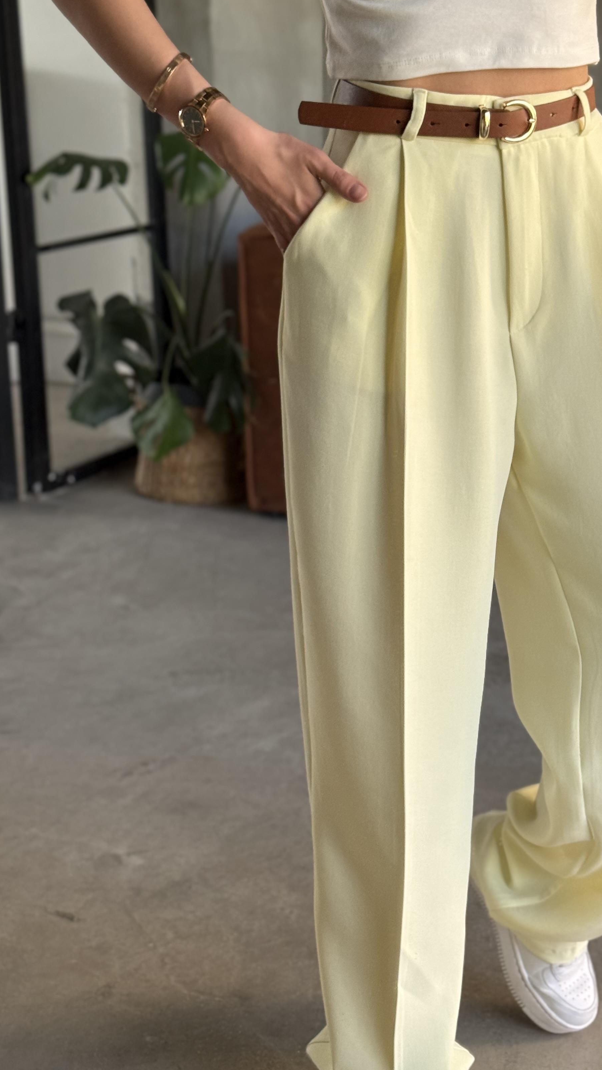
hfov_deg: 18.1
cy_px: 568
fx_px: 1873
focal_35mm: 66
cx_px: 452
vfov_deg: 31.9
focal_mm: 6.76
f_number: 1.78
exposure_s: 1/87
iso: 100
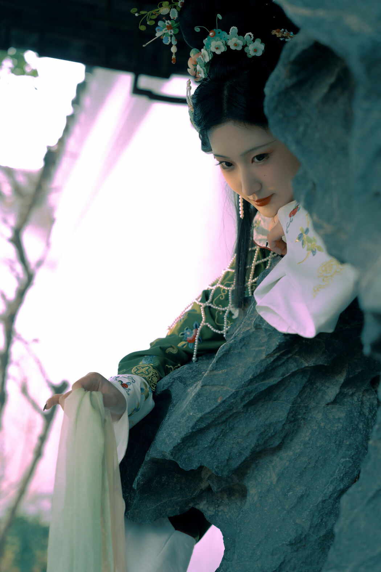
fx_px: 968
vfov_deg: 32.9
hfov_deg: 22.3
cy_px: 286
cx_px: 190
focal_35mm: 61
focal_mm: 61
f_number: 2.8
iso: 500
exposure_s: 1/400
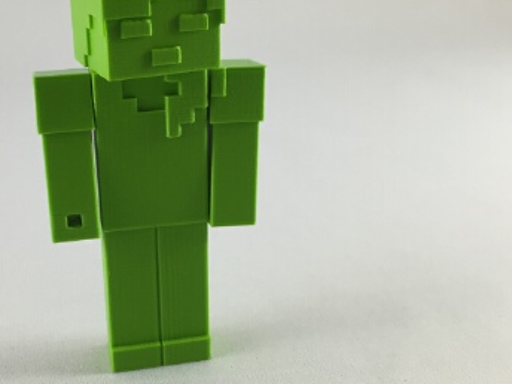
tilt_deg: -20.3
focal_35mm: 45
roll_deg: +1.3
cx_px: 144
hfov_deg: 41.1
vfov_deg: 32.1
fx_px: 666
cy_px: 153
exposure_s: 1/33
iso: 32
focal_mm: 4.15
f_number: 2.2
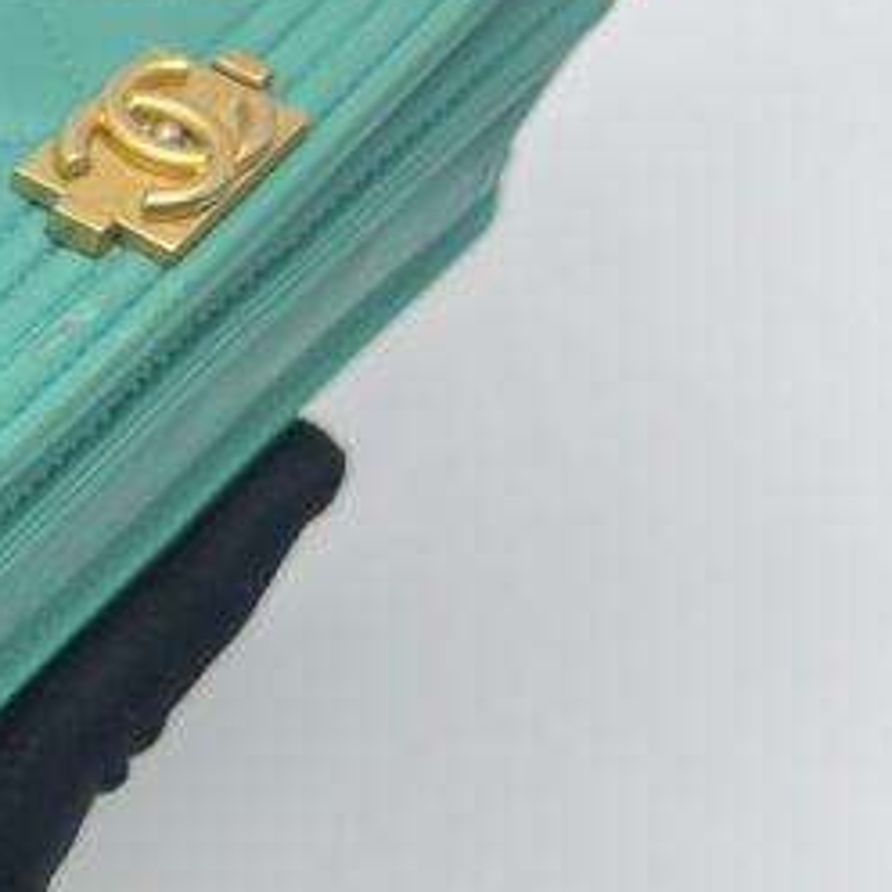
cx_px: -475
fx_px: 2770
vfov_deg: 18.2
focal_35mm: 95
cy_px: 698
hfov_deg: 16.5
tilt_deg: -48.9
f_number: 1.5
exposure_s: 1/100
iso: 40
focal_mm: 5.7
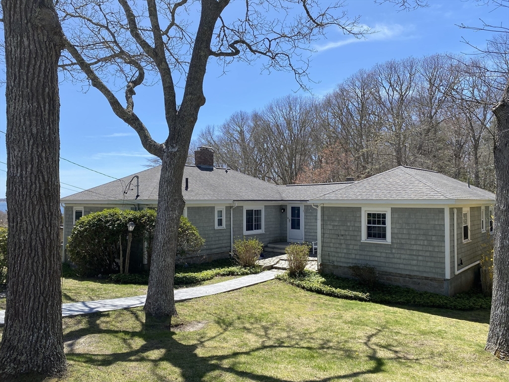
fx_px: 382
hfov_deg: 67.3
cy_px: 191
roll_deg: +0.0
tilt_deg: +0.6
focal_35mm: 26
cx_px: 254
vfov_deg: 53.1
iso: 32
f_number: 1.8
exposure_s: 1/2066
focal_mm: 4.25
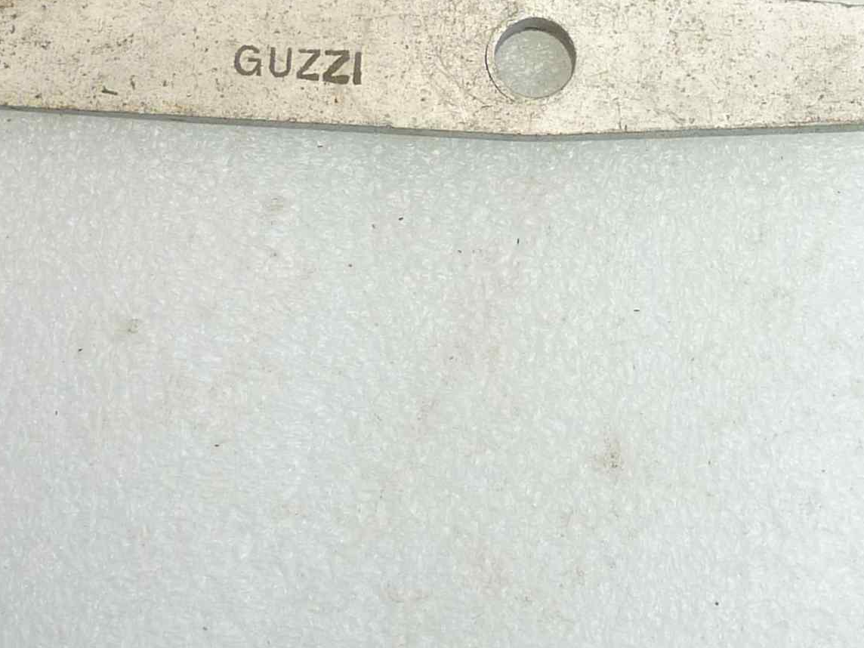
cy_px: 69
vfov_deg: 17.1
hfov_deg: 23.0
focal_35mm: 85
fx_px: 2122
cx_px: 513
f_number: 3.3
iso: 80
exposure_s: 1/20
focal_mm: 4.4
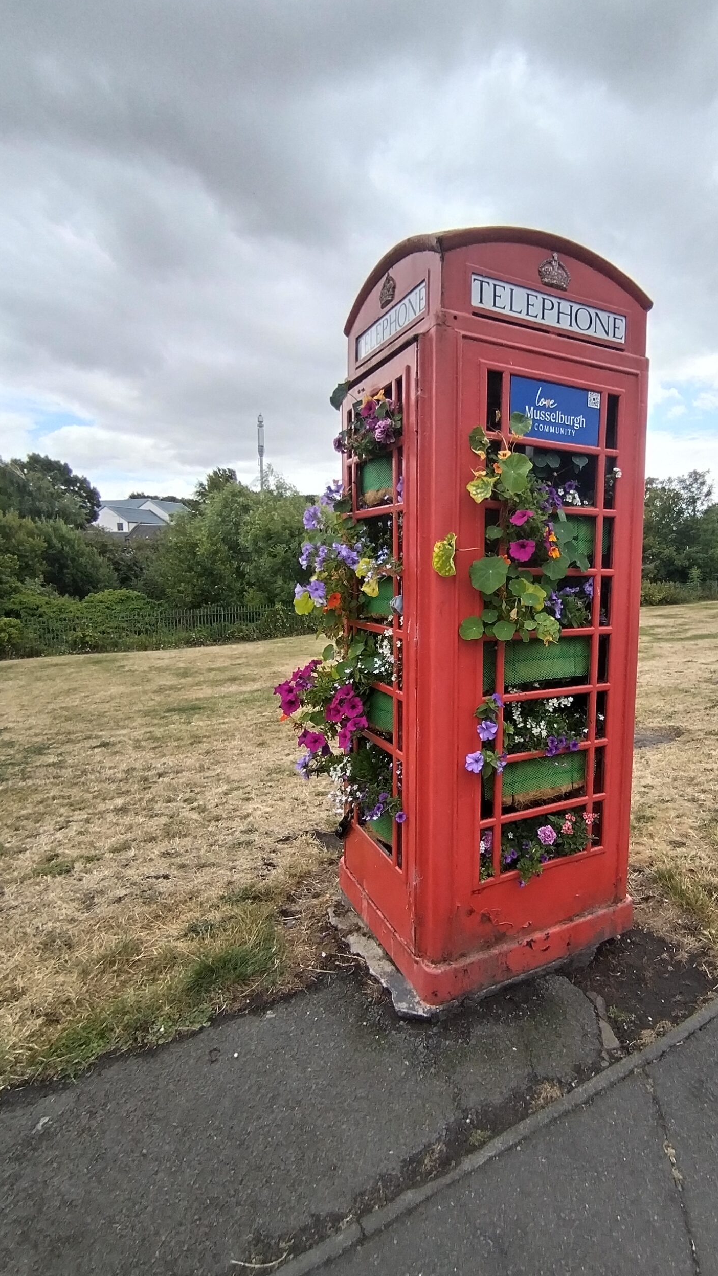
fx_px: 643
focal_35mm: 19
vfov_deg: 89.6
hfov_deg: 57.4
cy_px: 632
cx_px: 465
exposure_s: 1/728
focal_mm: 1.42
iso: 100
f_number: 2.2
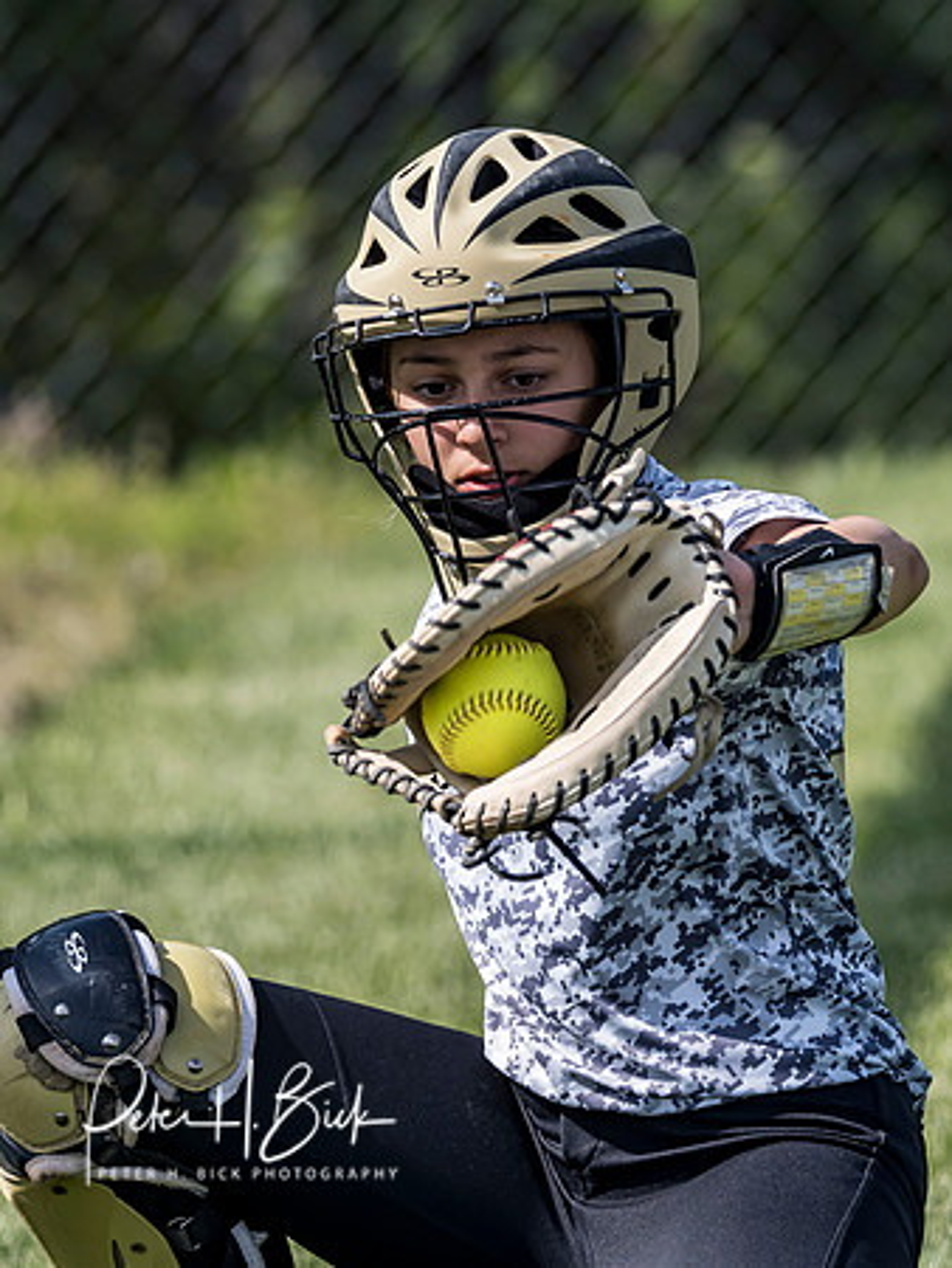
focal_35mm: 826
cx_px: 708
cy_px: 618
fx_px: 30242
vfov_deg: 2.4
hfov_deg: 1.8
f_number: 4
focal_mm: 300
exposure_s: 1/2000
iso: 320
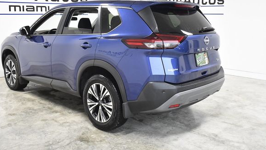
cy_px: 53
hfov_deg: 52.7
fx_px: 268
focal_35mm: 38
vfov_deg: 31.0
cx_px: 125
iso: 2500
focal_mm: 22
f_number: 5.6
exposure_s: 1/200
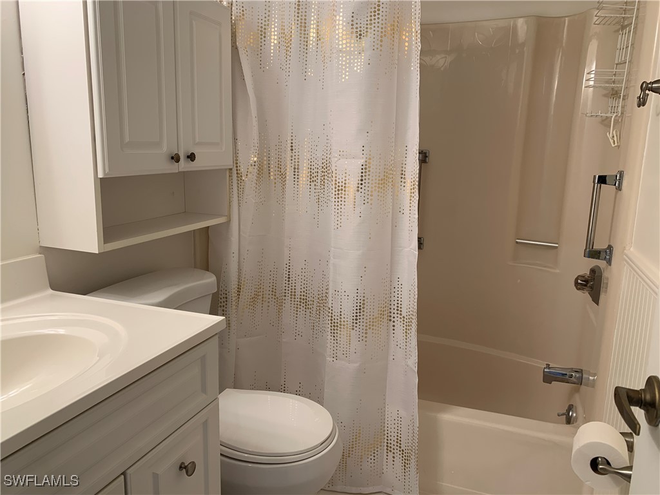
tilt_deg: -10.8
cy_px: 248
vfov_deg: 53.1
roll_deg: -0.8
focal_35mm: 26
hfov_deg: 67.3
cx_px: 330
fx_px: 496
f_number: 1.8
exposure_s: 1/120
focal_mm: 4.25
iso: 64
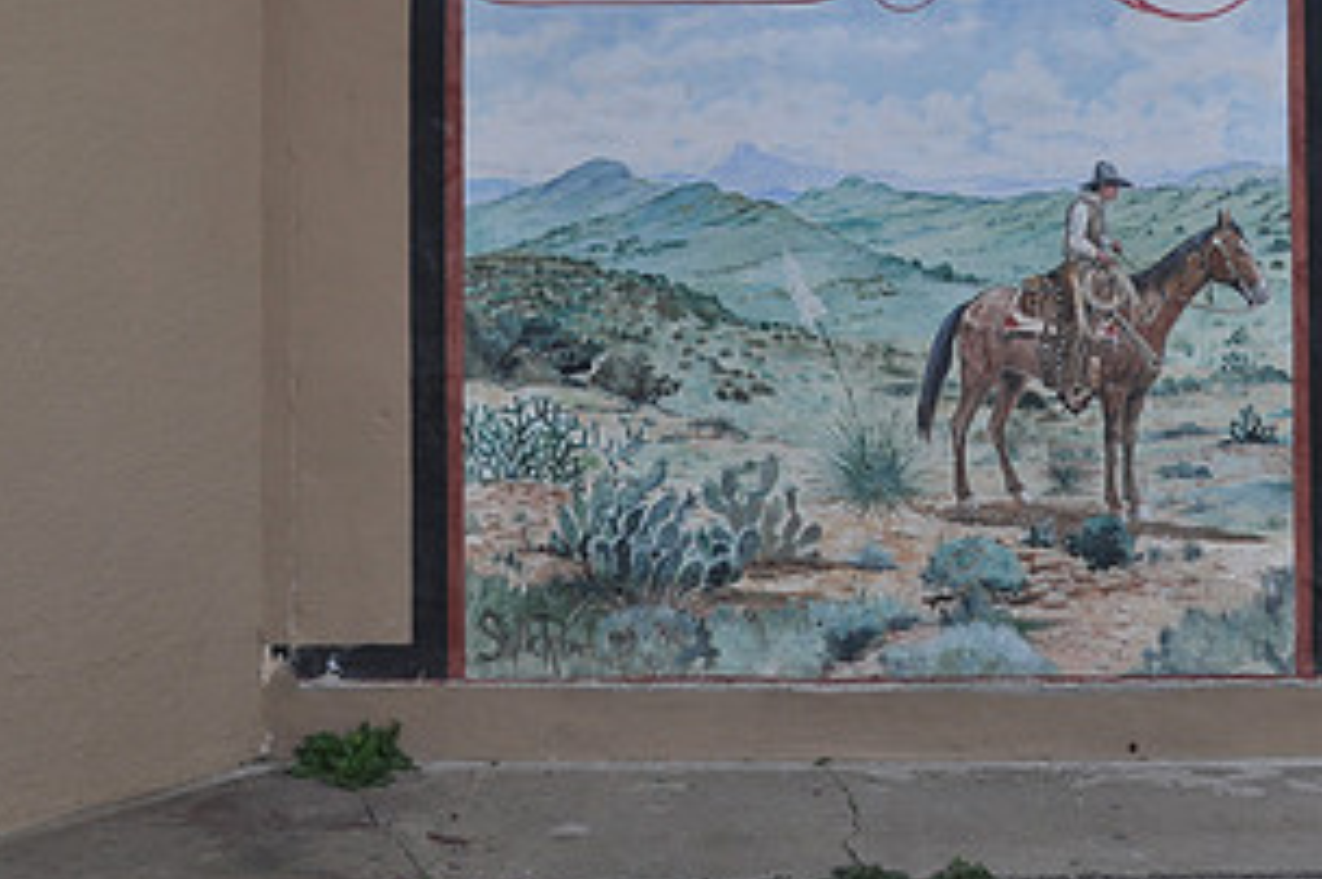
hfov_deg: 31.6
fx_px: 2311
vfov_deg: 21.1
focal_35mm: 63
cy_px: 102
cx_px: 926
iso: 200
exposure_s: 1/125
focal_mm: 22
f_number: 11
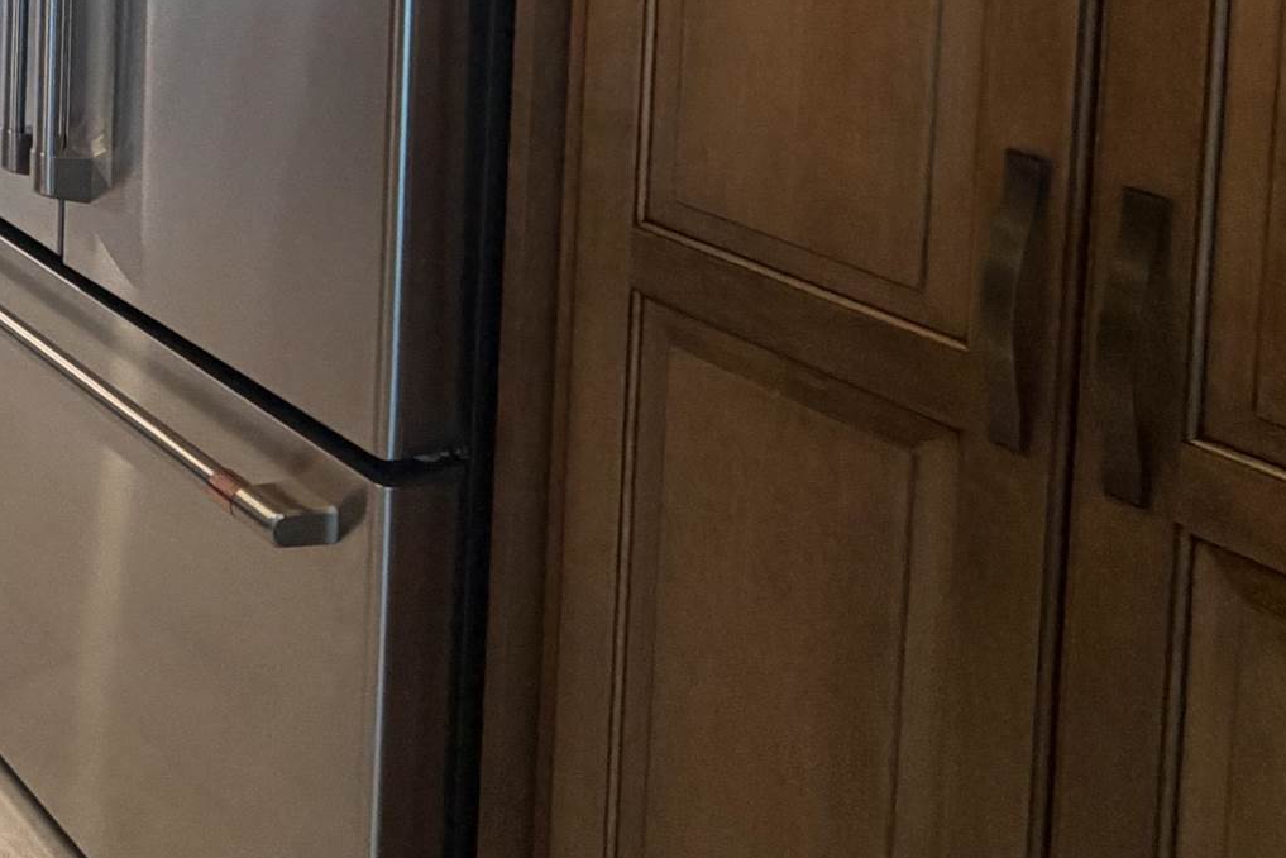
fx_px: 1572
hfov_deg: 34.7
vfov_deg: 25.2
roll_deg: -0.9
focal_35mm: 44
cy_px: -328
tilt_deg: -2.2
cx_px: -285
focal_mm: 2.22
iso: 320
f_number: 2.2
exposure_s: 1/60
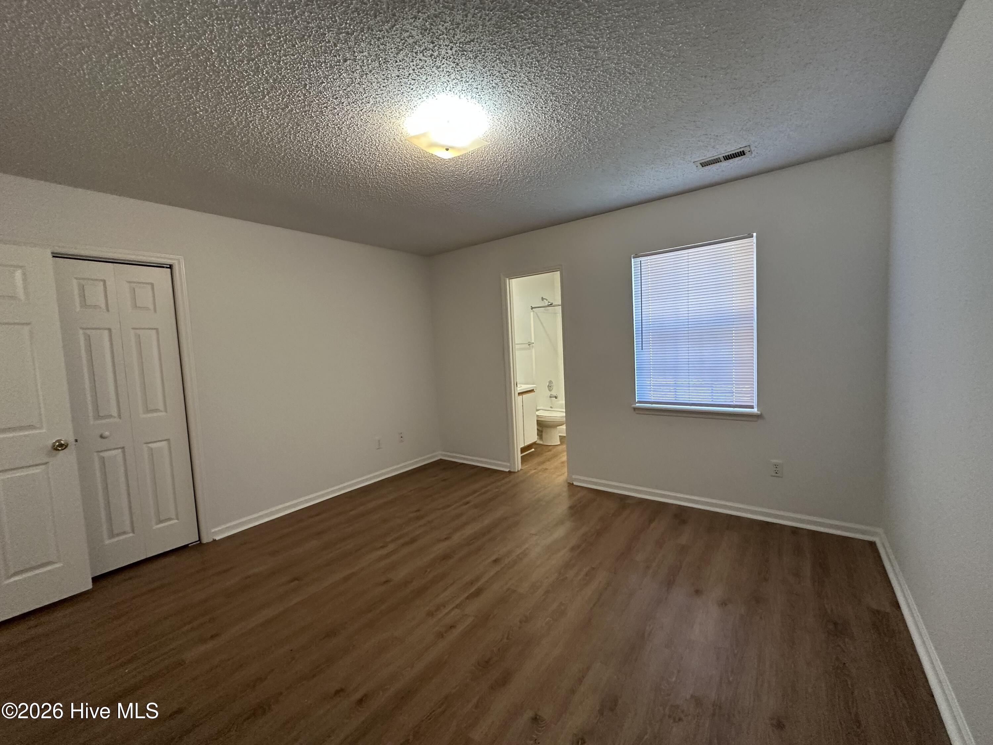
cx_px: 496
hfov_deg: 102.1
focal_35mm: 14
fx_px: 402
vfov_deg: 85.7
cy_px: 372
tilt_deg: -3.0
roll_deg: +2.9
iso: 250
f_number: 2.2
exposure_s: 1/120
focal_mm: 2.22
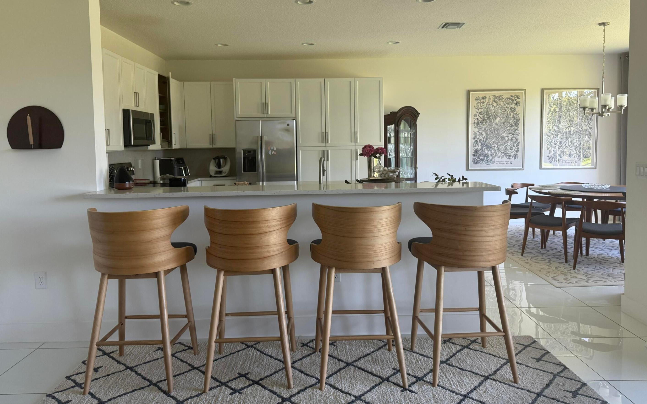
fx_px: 458
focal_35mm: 26
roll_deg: +1.3
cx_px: 326
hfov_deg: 70.4
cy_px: 170
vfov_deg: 47.4
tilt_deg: -3.0
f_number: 1.78
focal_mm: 6.76
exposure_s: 1/121
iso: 160
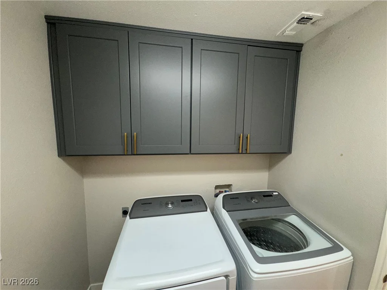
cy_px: 145
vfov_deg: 85.7
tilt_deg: -5.9
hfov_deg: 102.1
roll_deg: -0.9
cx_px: 194
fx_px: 157
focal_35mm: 14
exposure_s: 1/60
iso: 320
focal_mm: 2.22
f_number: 2.2
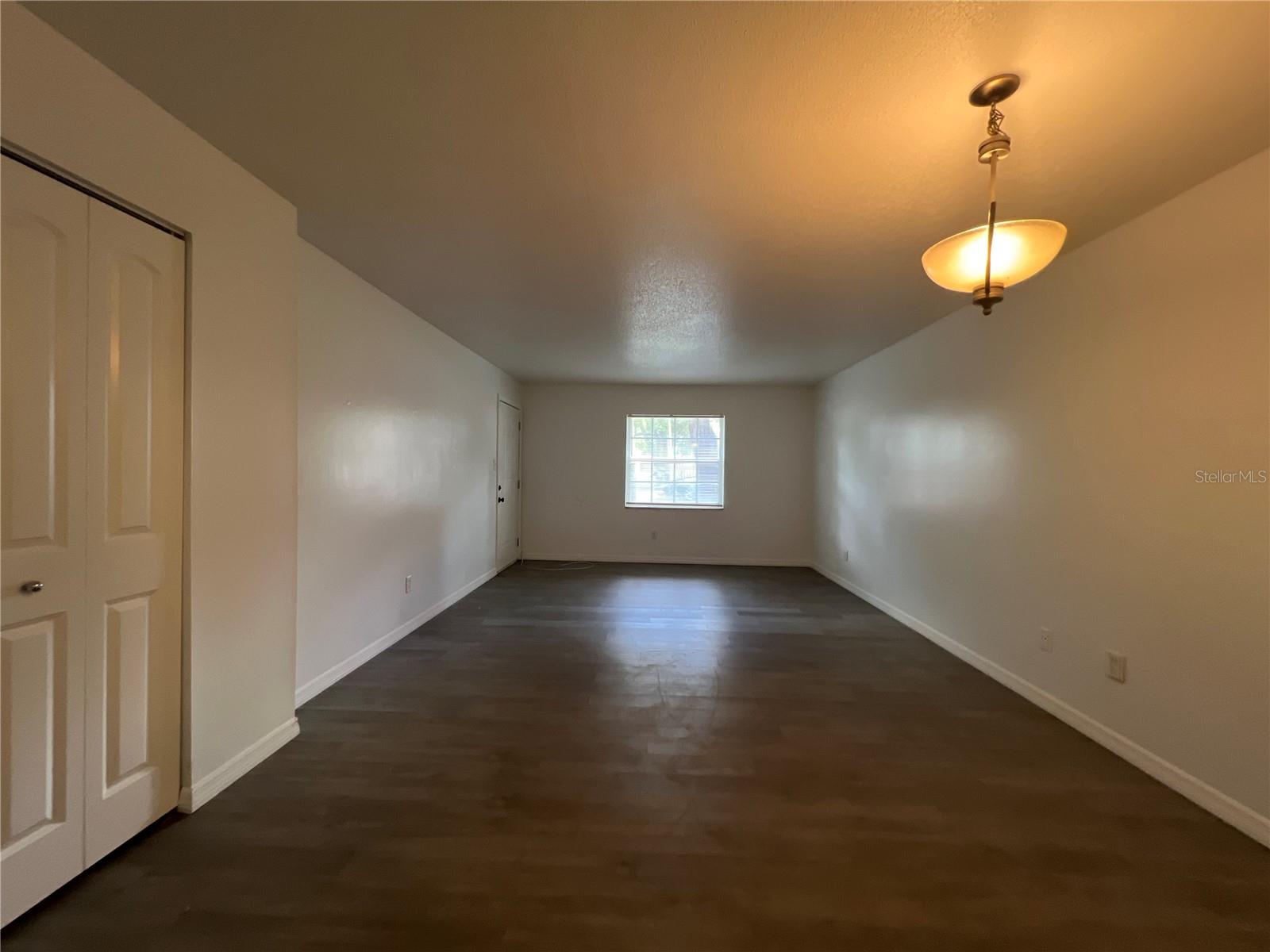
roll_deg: +0.6
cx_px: 635
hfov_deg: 106.2
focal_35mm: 13
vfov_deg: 89.9
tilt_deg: -0.2
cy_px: 476
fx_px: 477
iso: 400
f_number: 1.8
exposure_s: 1/60
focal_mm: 1.57
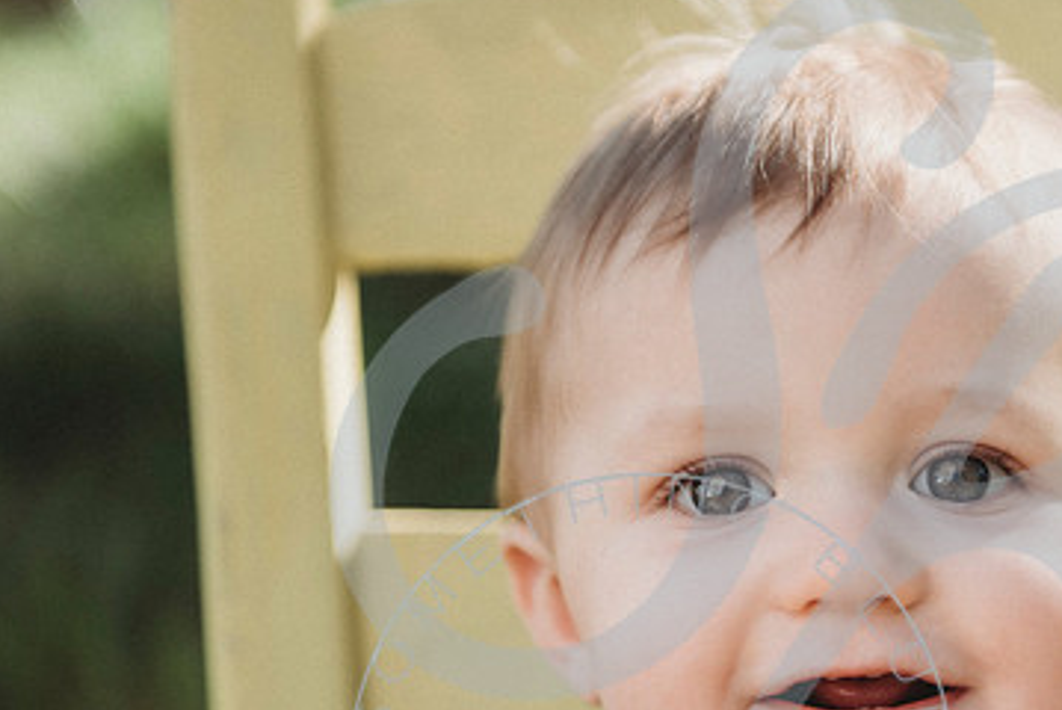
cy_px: 528
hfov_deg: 18.0
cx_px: 799
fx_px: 3336
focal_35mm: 113
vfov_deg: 12.1
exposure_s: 1/1000
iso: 200
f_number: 2.8
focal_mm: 70
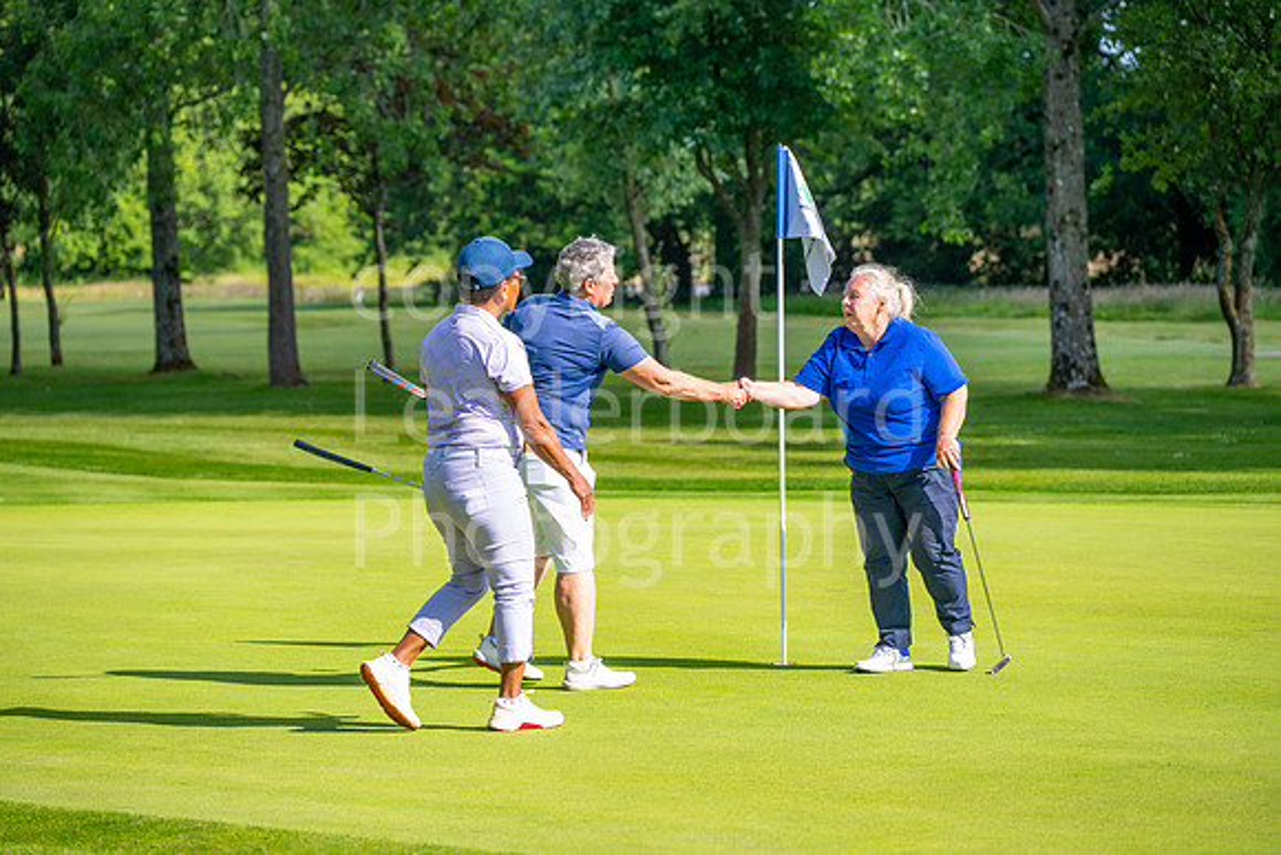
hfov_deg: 17.1
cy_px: 428
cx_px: 640
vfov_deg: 11.4
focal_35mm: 120
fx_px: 4271
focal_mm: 120
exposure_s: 1/1000
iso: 200
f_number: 4.5
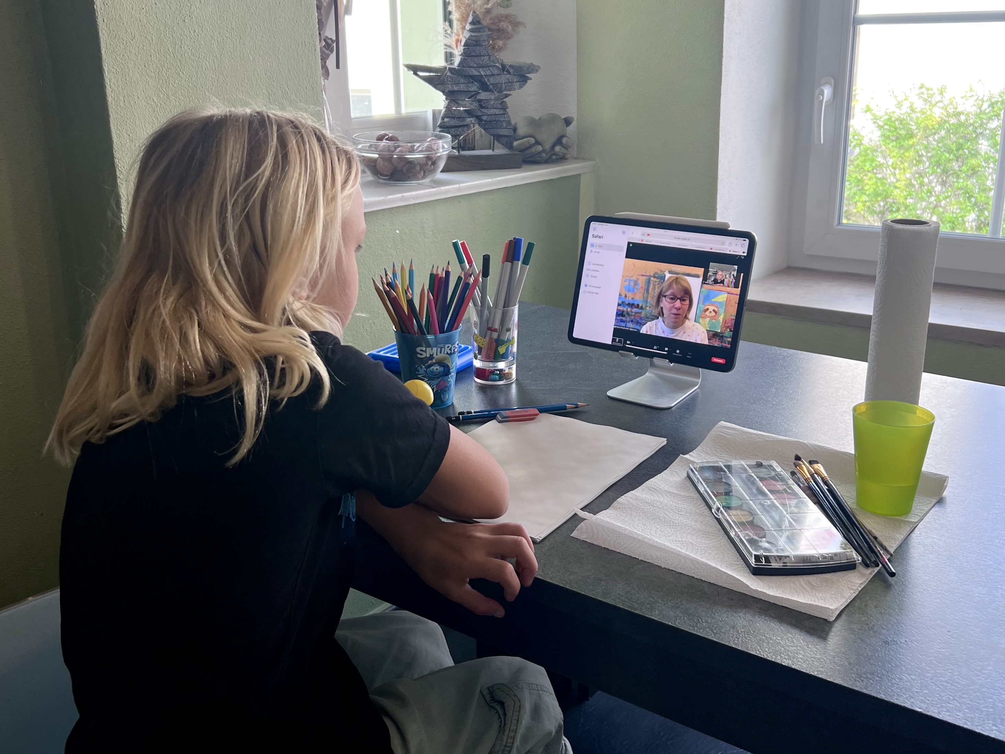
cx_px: 502
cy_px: 377
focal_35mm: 26
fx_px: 755
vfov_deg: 53.1
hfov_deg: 67.3
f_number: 1.5
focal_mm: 5.7
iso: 40
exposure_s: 1/165
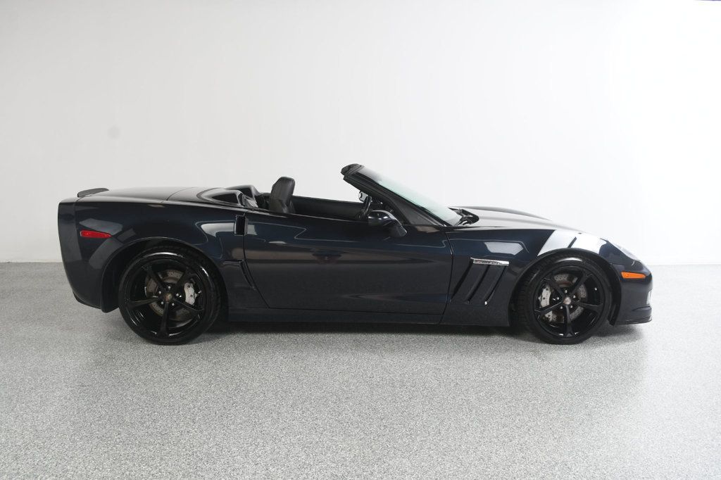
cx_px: 360
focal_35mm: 30
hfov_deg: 61.9
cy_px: 240
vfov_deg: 43.6
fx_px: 601
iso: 100
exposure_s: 1/160
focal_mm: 20
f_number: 7.1
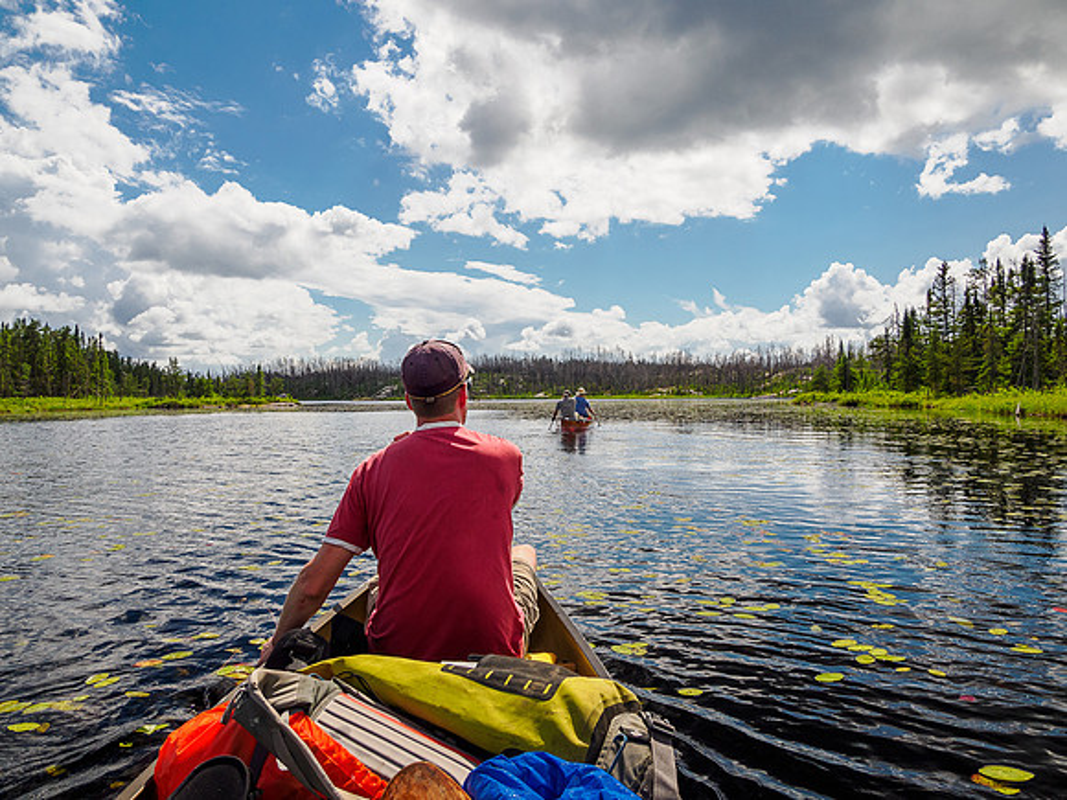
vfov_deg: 54.4
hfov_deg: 68.9
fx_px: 778
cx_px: 534
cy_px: 400
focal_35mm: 25
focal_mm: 12
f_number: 8
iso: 200
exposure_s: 1/320
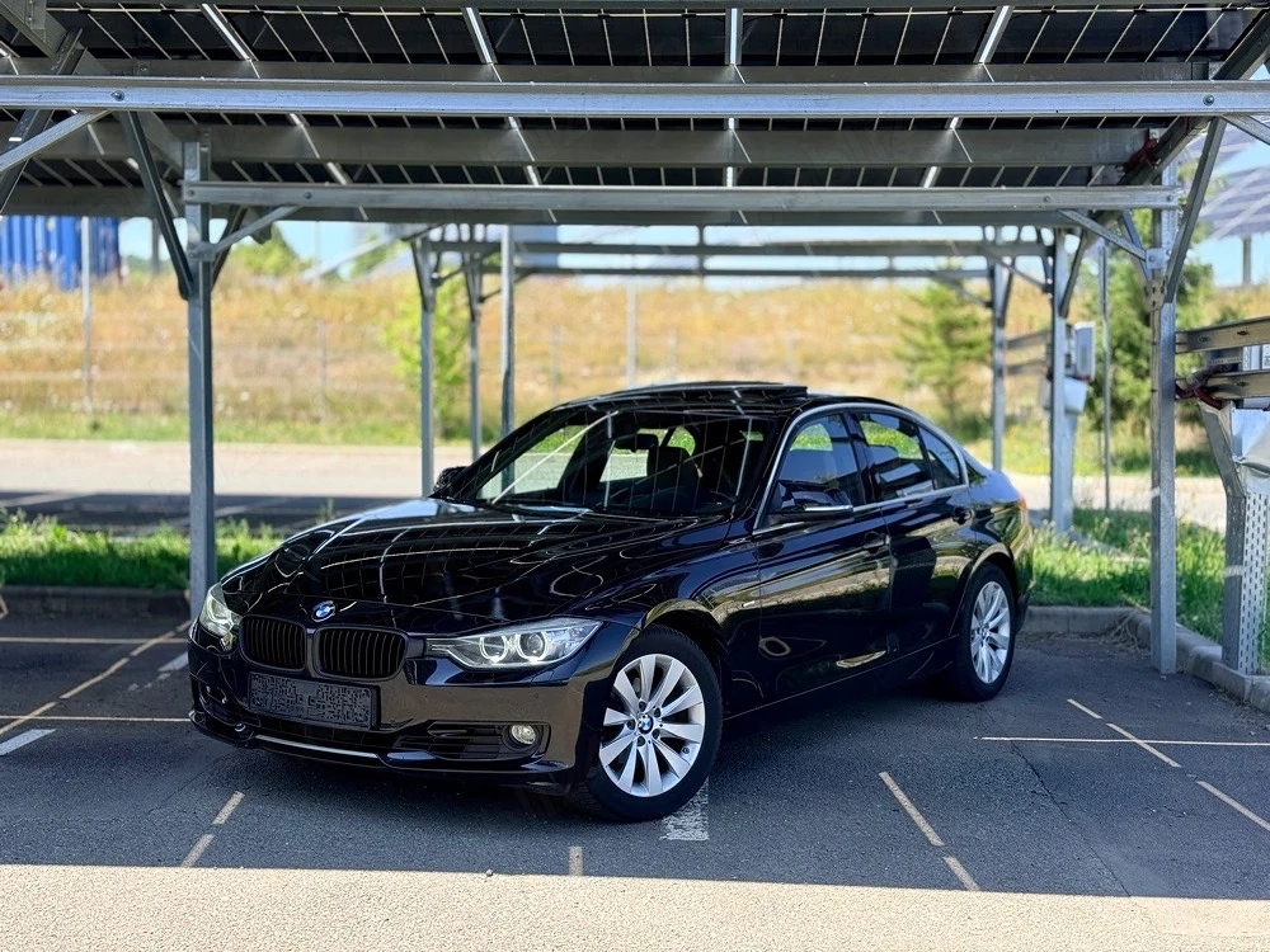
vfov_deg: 30.3
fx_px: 1761
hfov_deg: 39.7
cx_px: 635
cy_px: 476
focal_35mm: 48
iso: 80
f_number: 1.78
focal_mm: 6.76
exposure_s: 1/987
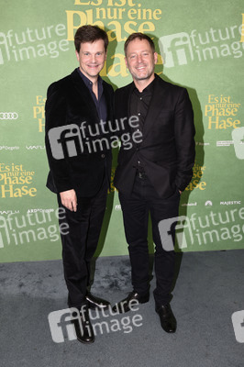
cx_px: 122
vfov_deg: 55.8
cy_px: 184
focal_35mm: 34
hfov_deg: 38.8
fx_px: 346
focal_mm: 34
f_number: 6.3
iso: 500
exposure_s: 1/125
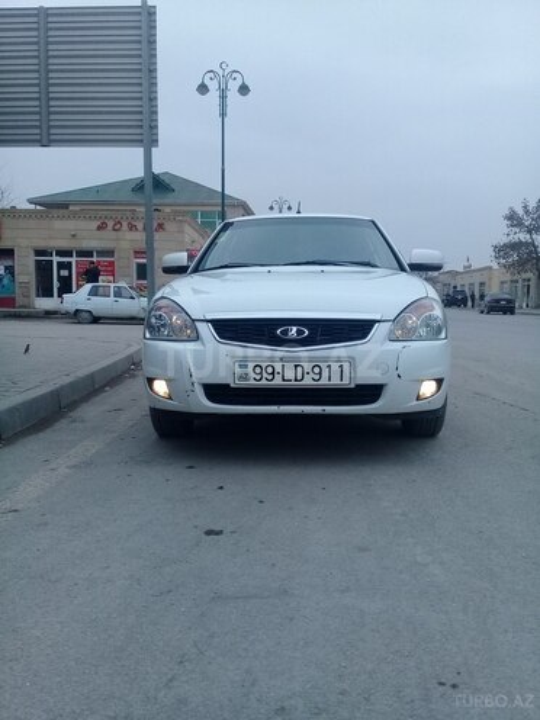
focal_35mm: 31
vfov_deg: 58.4
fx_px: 645
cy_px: 360
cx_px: 270
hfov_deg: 45.4
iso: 64
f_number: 2.2
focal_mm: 3.3
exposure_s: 1/498
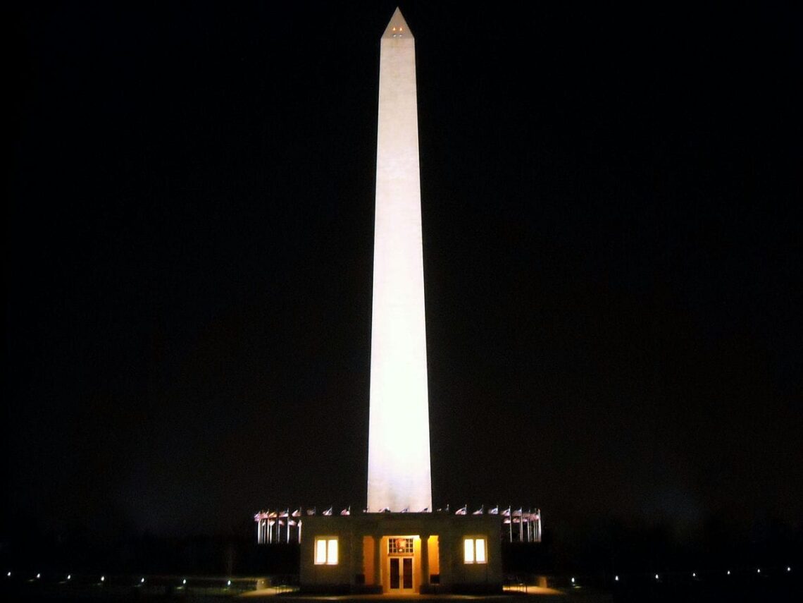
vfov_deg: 40.7
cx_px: 402
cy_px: 302
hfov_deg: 52.6
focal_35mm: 35
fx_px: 812
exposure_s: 1/5
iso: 800
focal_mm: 5.7
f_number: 2.8
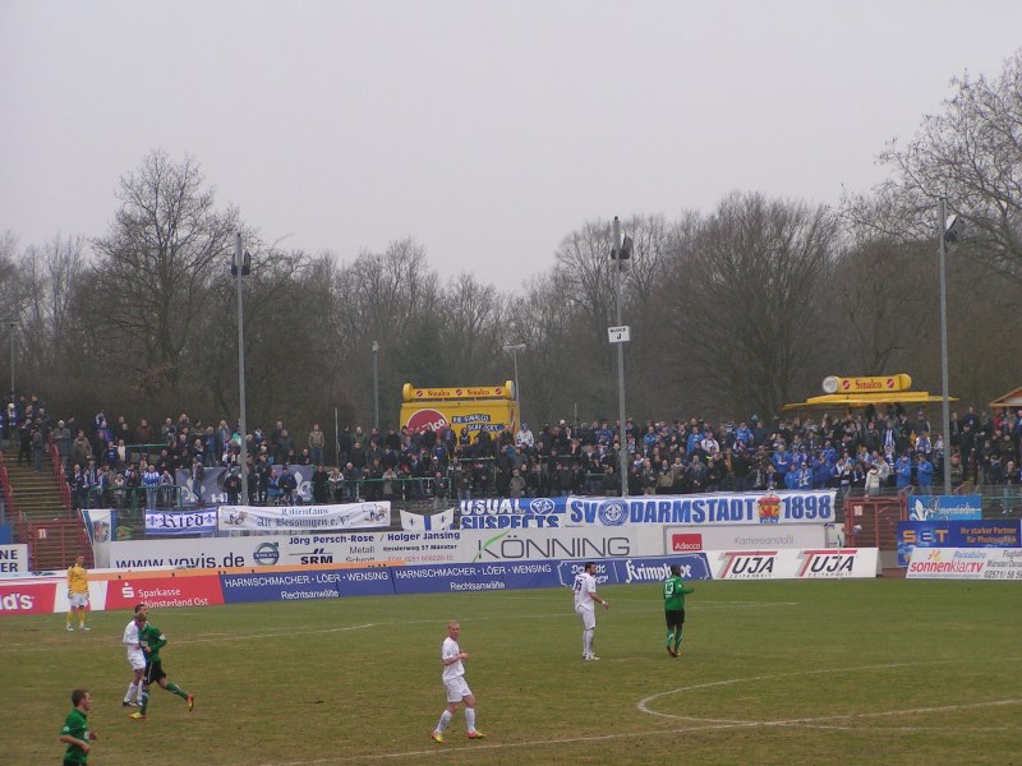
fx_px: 4015
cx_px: 511
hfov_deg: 14.5
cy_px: 383
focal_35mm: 136
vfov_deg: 10.9
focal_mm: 20.9
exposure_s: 1/160
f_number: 3.5
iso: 80
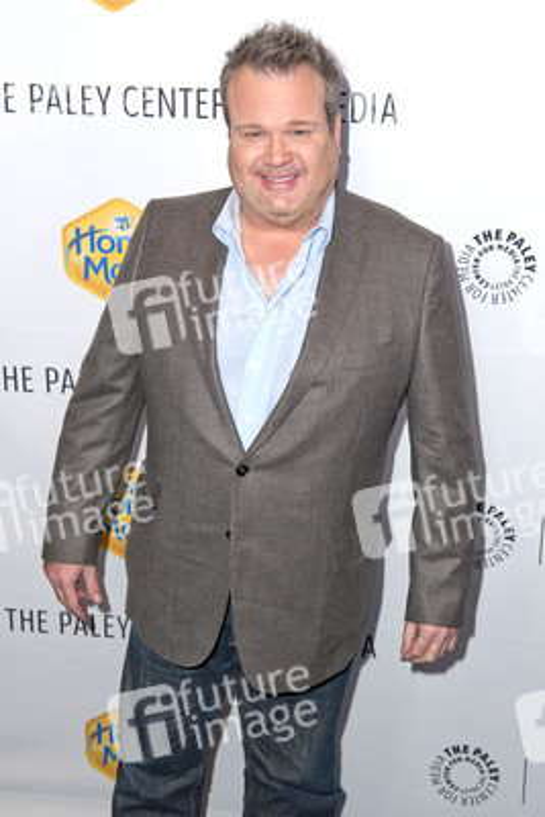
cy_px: 408
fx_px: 998
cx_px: 272
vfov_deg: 44.5
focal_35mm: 44
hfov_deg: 30.5
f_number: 4.5
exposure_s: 1/400
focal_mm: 44
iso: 500
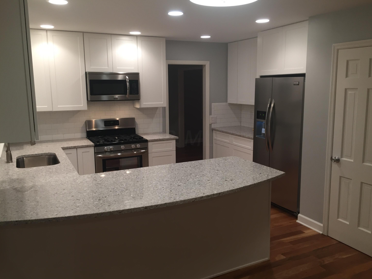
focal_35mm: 30
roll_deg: +0.0
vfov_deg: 46.8
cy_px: 138
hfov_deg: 60.0
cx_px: 187
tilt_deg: -9.2
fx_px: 322
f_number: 2.2
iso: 64
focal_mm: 4.15
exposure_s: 1/30
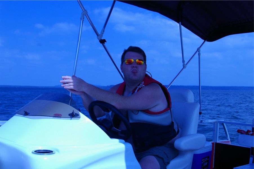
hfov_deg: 46.4
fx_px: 296
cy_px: 84
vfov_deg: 31.8
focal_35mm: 42
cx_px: 127
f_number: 9.5
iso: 200
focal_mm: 28
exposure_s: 1/500
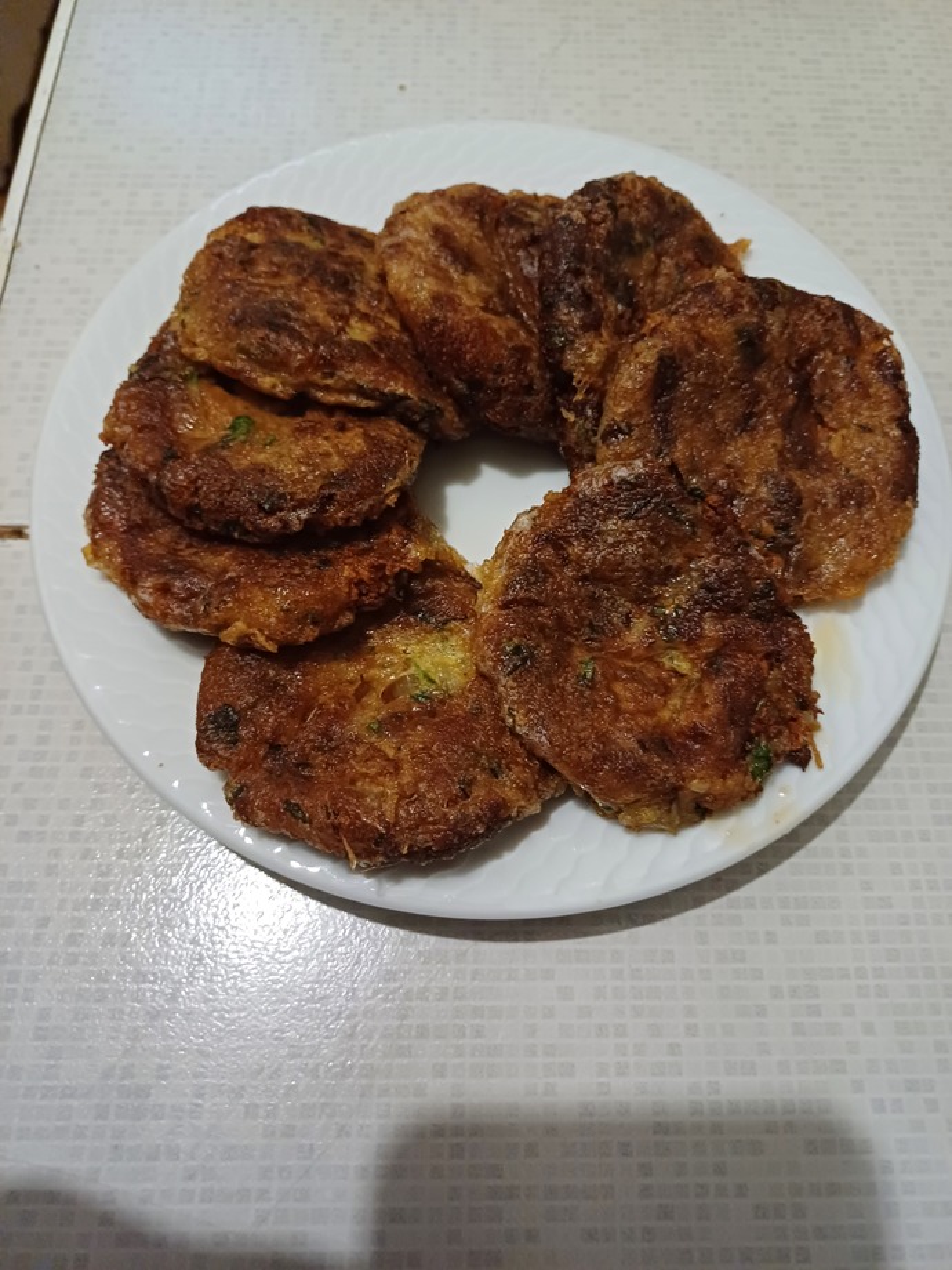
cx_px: 476
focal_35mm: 25
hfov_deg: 54.9
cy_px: 635
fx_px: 917
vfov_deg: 69.4
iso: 640
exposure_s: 1/20
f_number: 1.8
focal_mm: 4.65
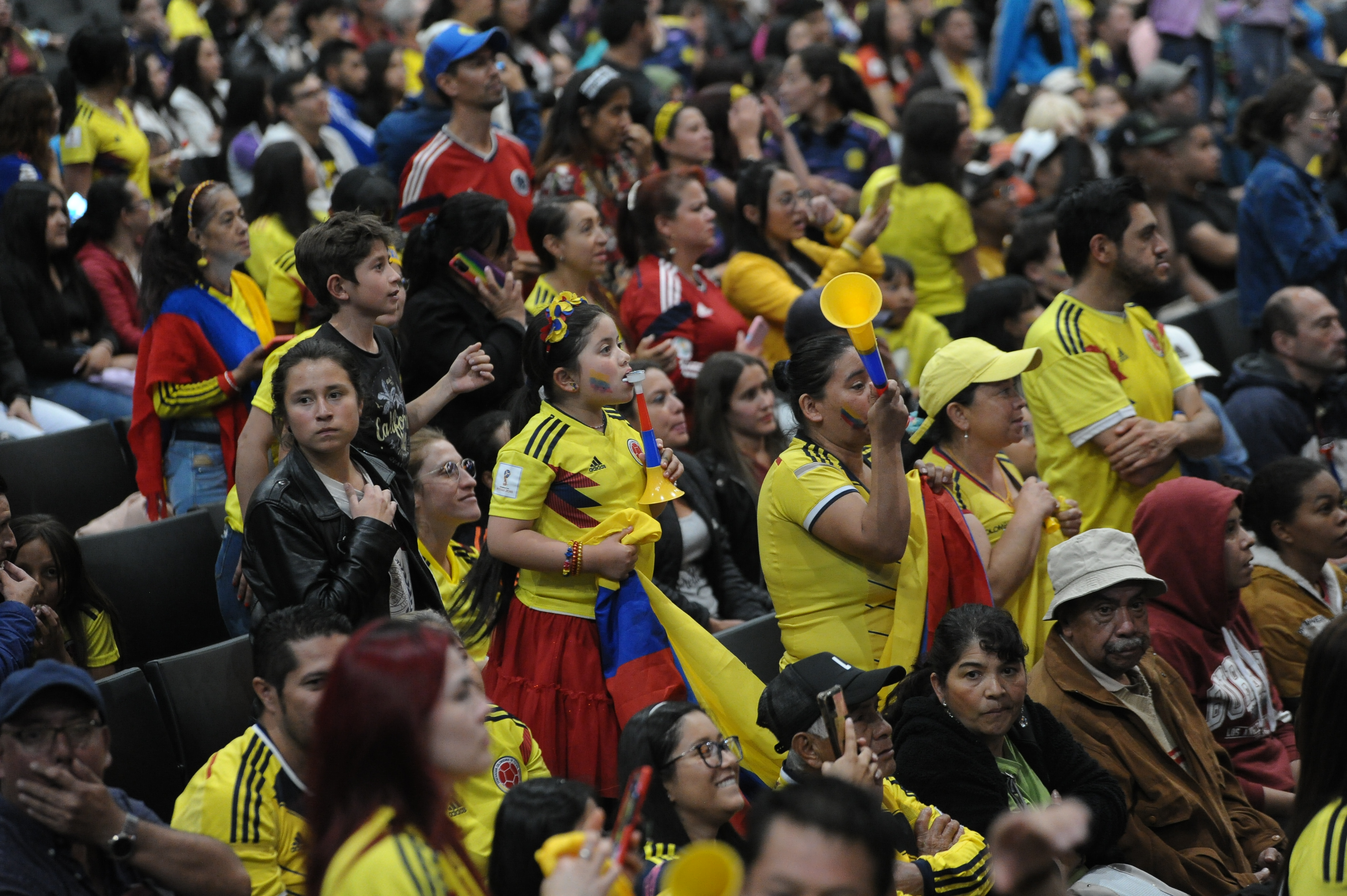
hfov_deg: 16.4
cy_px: 448
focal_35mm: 125
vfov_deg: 11.0
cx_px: 674
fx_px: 4674
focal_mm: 125
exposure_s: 1/100
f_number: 2.8
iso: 5000
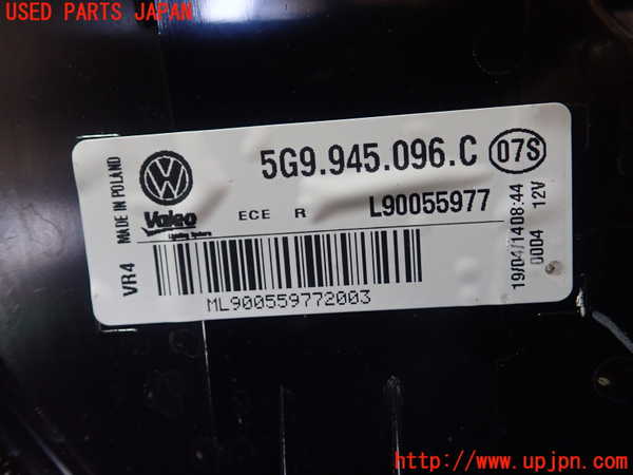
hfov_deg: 60.0
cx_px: 316
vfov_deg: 46.8
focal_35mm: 30
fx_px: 549
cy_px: 238
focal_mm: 5.5
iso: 500
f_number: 2.3
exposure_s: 1/125
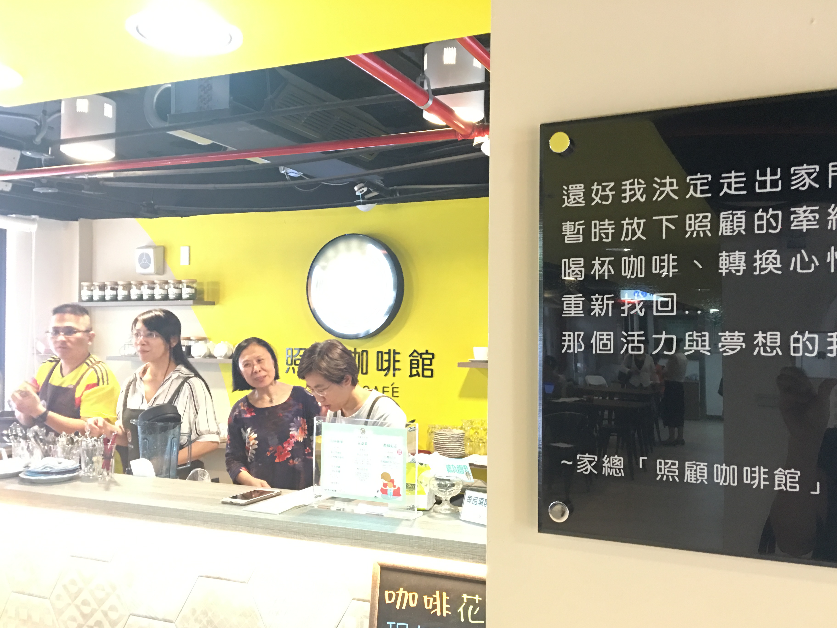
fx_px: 774
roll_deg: -0.1
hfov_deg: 56.8
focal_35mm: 32
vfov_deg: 44.1
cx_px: 433
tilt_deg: +0.8
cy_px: 344
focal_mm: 4.15
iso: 64
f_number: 2.2
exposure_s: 1/4
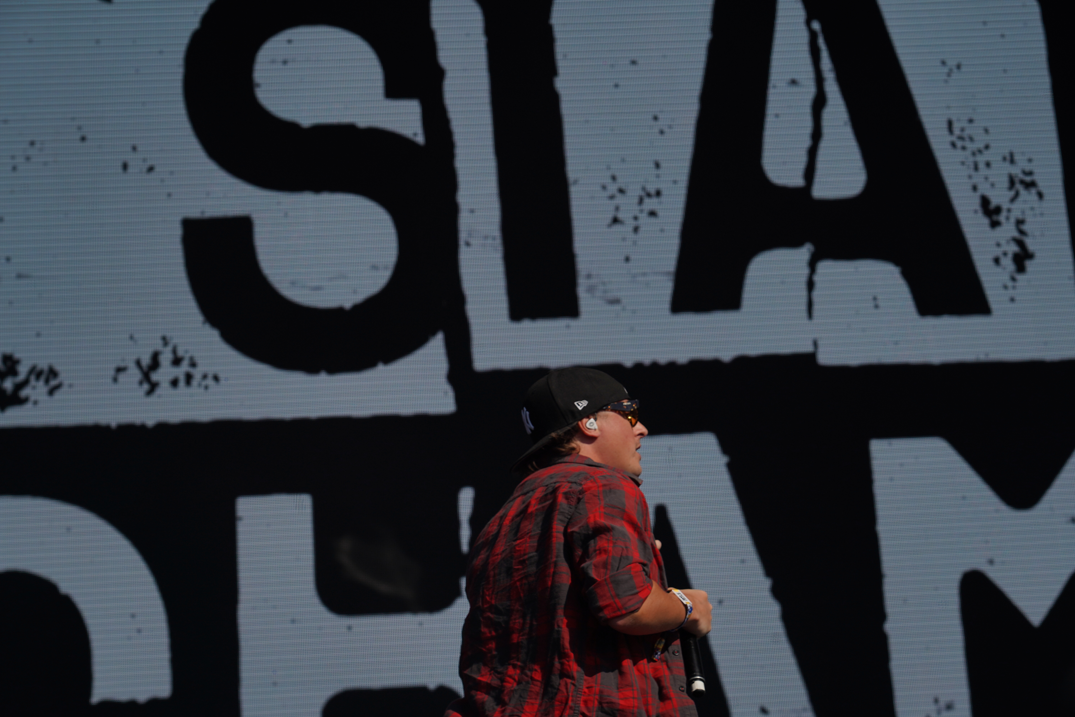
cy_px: 358
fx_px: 3135
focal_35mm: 105
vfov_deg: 13.0
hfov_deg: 19.5
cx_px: 538
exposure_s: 1/1250
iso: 100
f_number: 8
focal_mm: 105
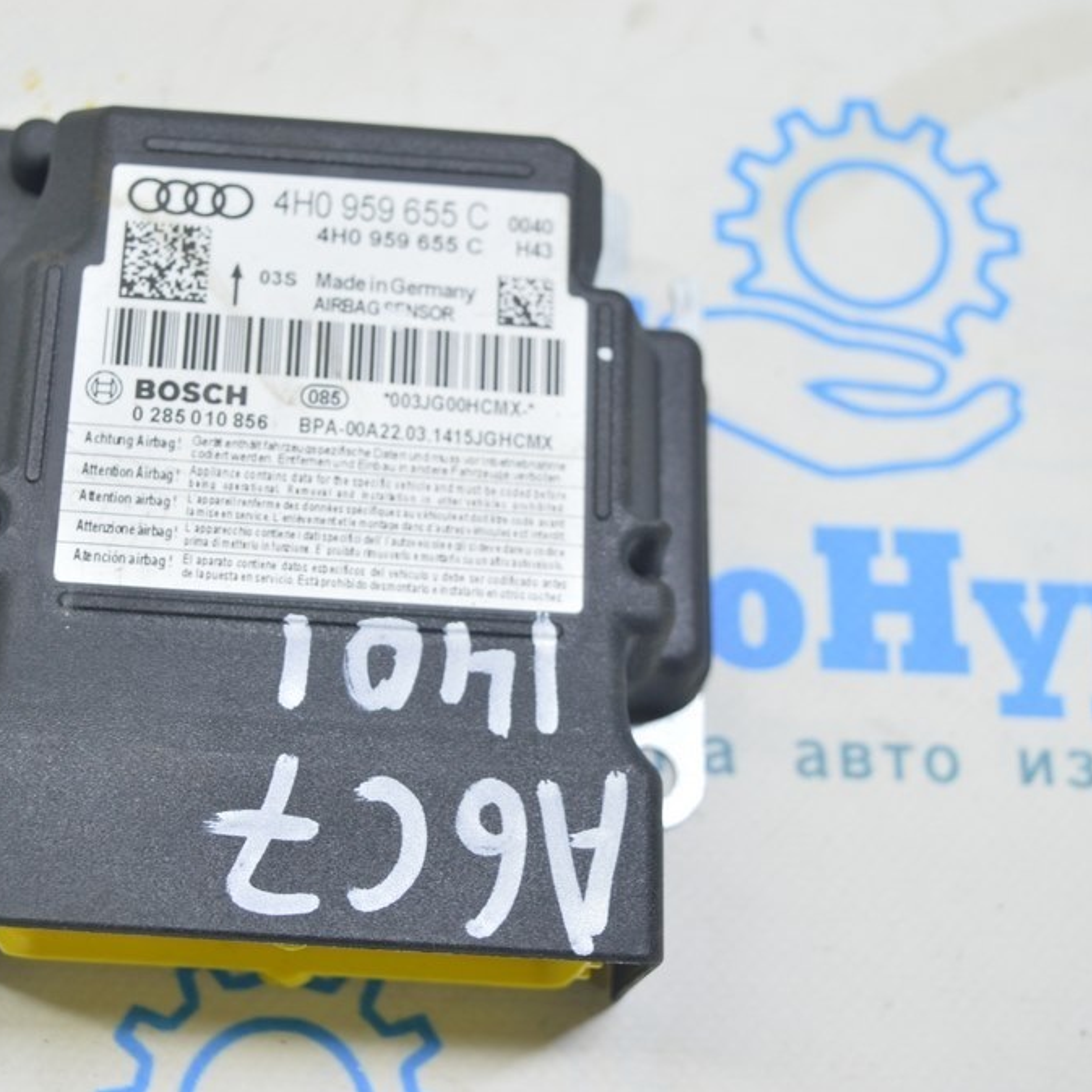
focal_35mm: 62
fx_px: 2213
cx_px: 320
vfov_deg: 27.7
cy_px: 544
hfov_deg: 27.5
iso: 400
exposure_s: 1/20
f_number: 5.6
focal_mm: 32
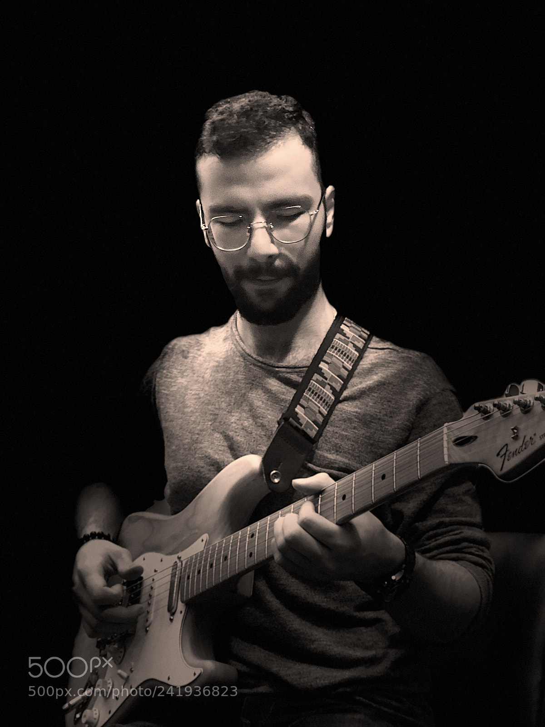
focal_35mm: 52
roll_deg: +0.5
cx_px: 272
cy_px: 364
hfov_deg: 28.0
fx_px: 1092
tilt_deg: +11.2
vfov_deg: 36.8
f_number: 2.4
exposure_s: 1/17
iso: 160
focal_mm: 6
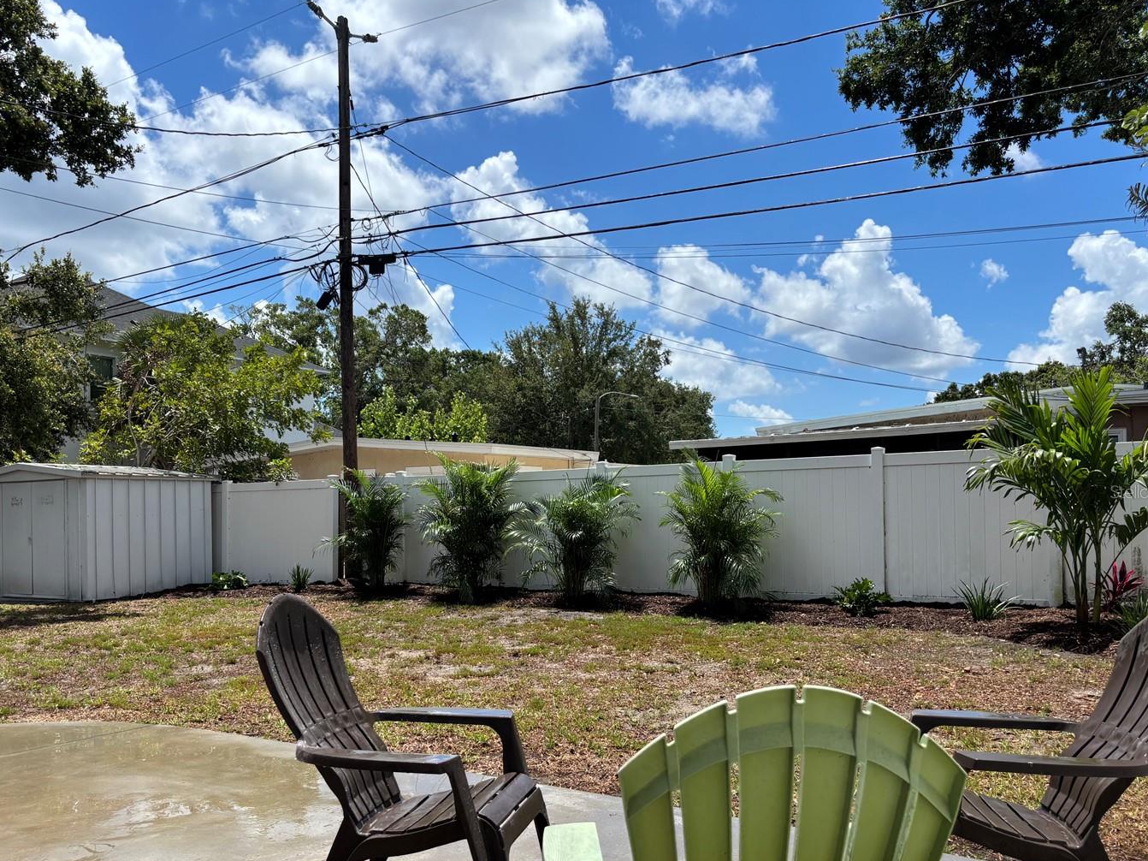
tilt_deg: +1.6
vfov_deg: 45.3
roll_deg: +2.4
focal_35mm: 31
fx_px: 1028
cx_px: 506
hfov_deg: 58.2
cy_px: 491
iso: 50
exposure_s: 1/4255
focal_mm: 5.96
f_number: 1.6
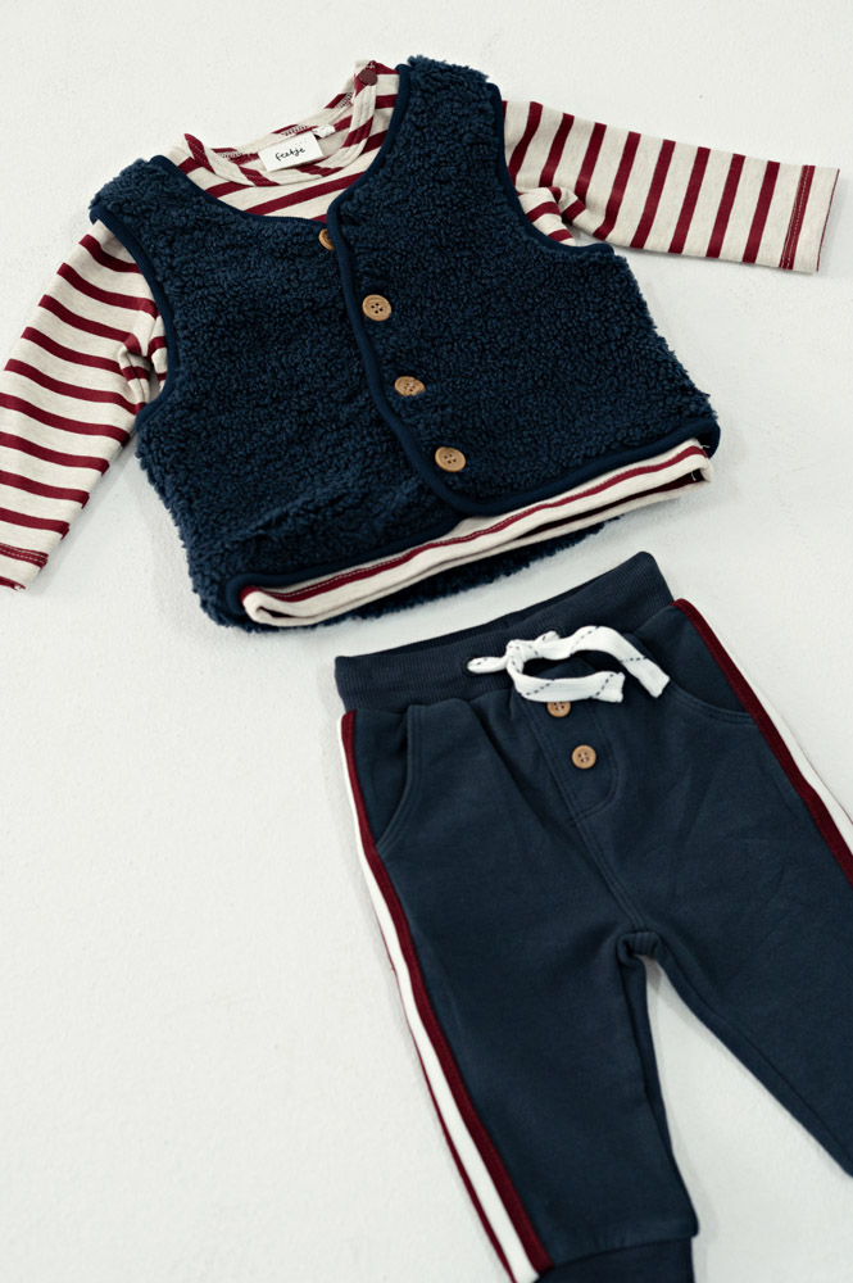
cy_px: 642
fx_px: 1780
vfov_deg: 39.6
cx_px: 426
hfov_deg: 26.9
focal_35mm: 50
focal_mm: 50
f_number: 5
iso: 1600
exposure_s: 1/160
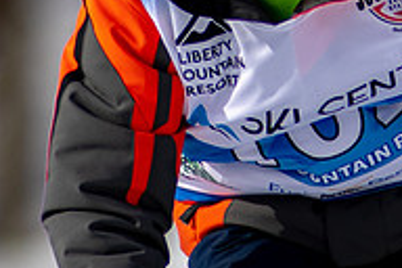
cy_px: -212
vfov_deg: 0.7
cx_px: 390
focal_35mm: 1858
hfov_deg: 1.1
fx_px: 20746
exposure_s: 1/6400
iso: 100
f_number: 2.8
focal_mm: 300
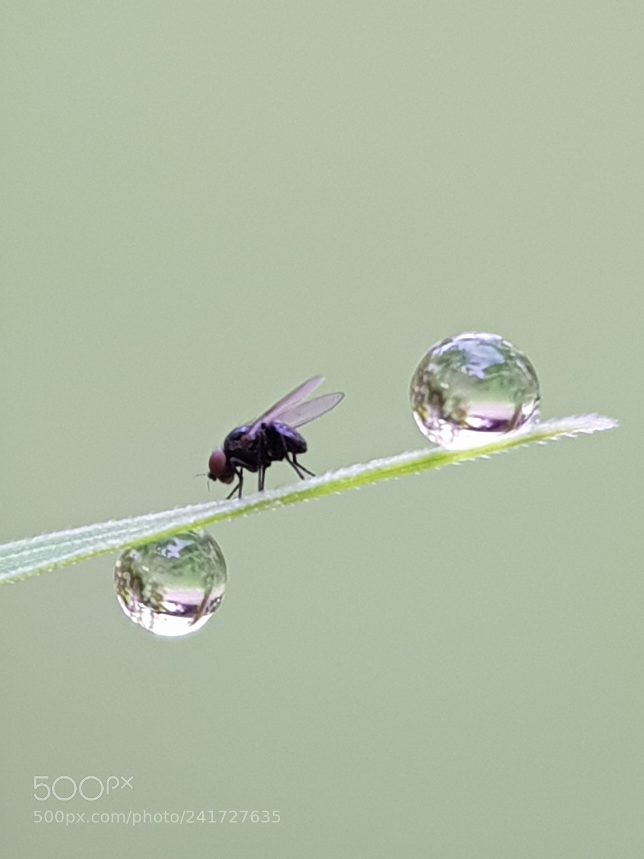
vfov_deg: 67.3
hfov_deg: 53.1
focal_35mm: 26
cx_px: 322
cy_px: 430
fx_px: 645
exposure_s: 1/100
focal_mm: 4.2
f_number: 1.7
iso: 50
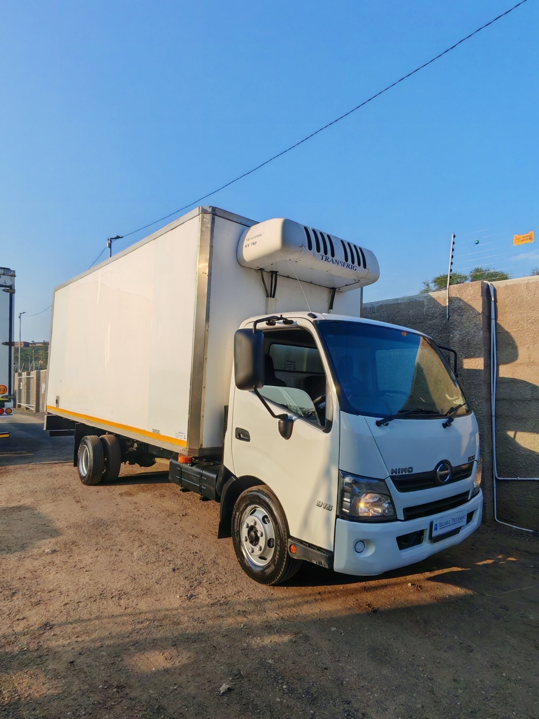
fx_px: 436
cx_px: 270
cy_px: 360
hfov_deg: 63.5
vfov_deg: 79.0
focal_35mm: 21
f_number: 2.2
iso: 50
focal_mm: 1.96
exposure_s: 1/1200
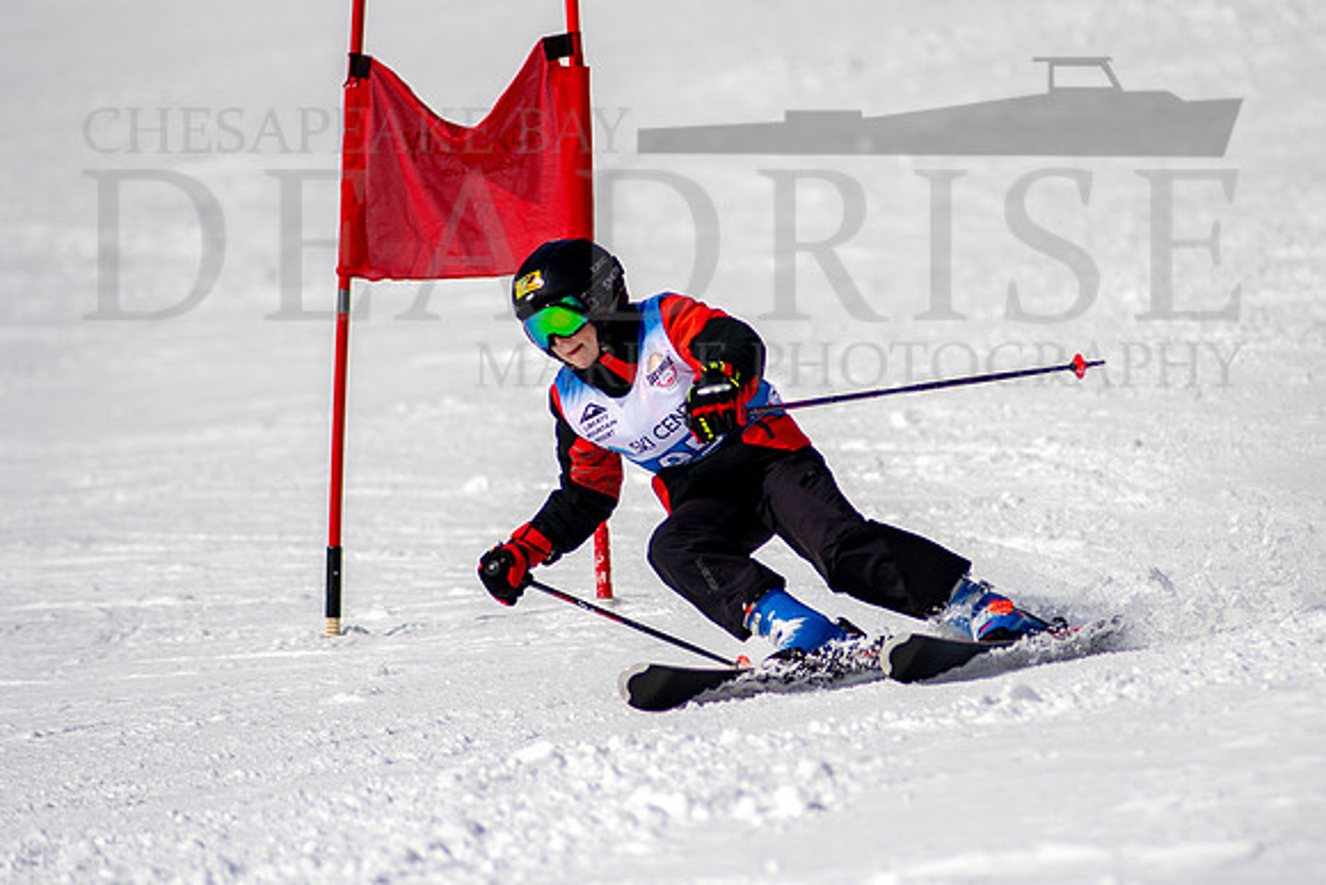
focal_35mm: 584
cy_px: 417
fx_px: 21516
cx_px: 769
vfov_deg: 2.4
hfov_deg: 3.5
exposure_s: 1/6400
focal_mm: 300
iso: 100
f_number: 2.8
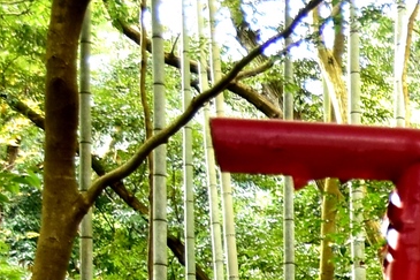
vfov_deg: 7.2
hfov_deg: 10.4
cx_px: 868
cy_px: 651
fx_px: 2111
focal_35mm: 181
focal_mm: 22
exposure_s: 1/60
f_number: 4
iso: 400
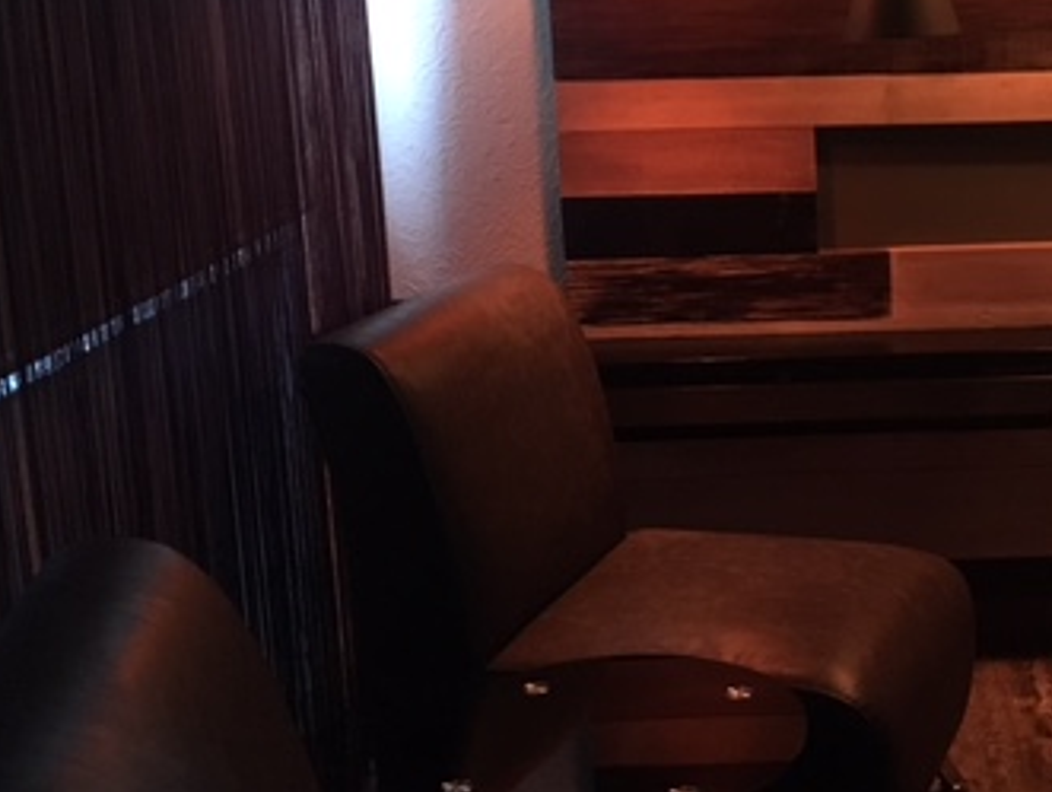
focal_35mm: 56
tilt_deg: -10.8
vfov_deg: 26.0
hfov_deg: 32.8
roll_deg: +1.5
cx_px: 919
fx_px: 1704
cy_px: 245
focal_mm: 4.15
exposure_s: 1/15
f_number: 2.2
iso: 320
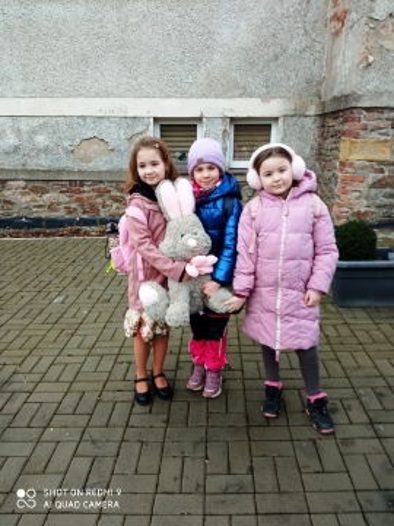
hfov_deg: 51.4
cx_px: 197
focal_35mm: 27
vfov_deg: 65.3
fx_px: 410
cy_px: 263
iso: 111
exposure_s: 1/149
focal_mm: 3.79
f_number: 2.2
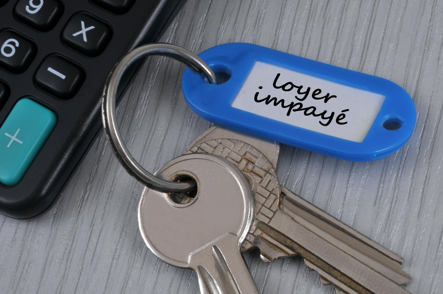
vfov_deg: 15.2
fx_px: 1106
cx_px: 222
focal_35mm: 90
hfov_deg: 22.6
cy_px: 147
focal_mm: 60
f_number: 36
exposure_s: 1/100
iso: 200
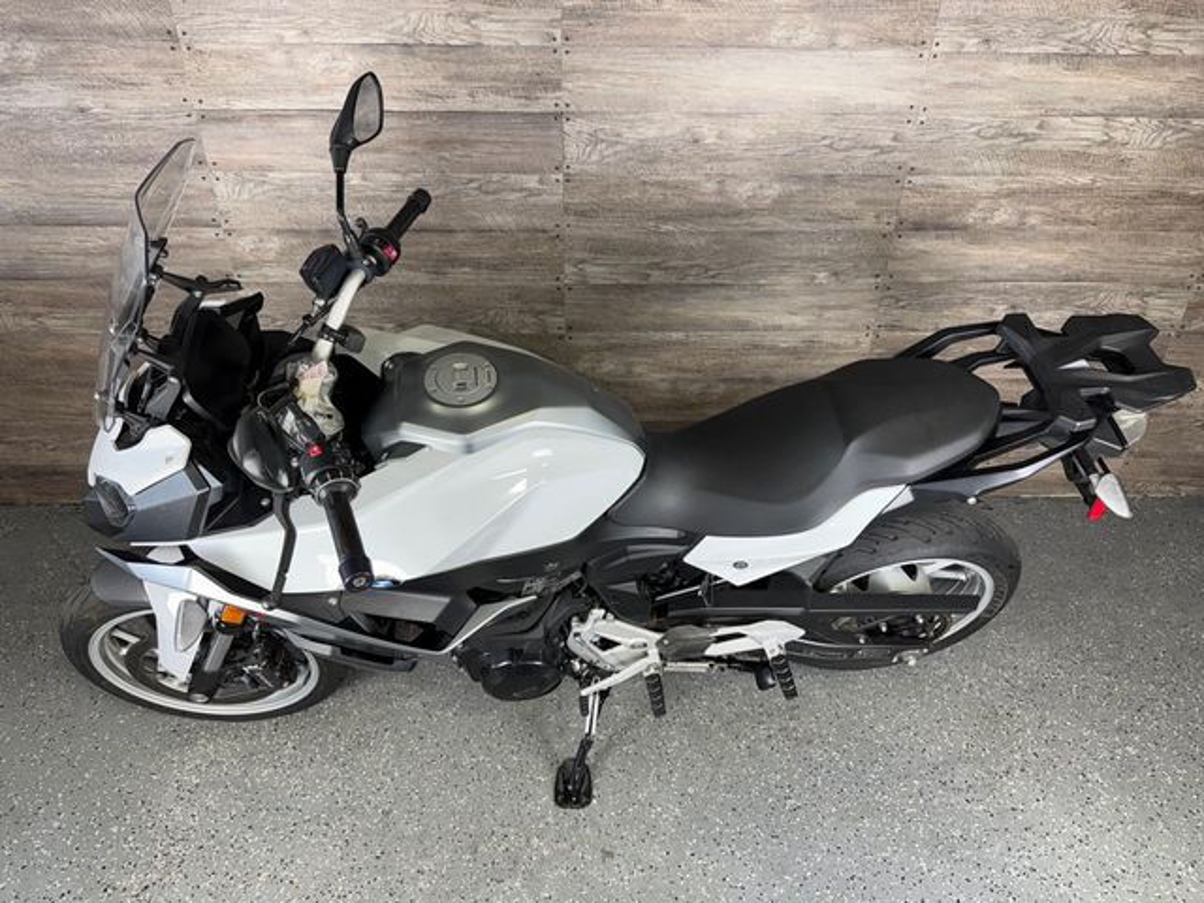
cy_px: 452
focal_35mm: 24
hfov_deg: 71.6
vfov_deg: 56.8
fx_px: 835
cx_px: 602
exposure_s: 1/27
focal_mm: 6.76
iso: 64
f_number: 1.78
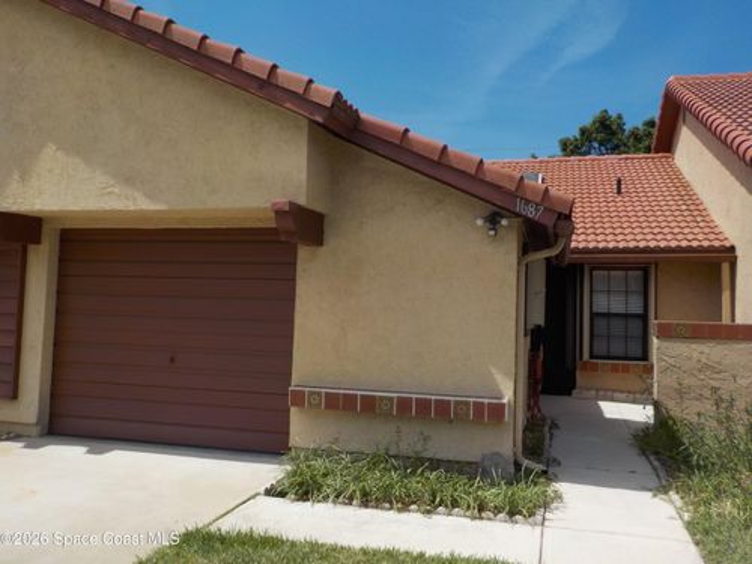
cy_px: 282
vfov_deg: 46.8
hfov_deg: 60.0
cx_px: 376
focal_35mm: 30
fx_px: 652
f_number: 3.3
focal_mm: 4.1
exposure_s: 1/1600
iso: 125
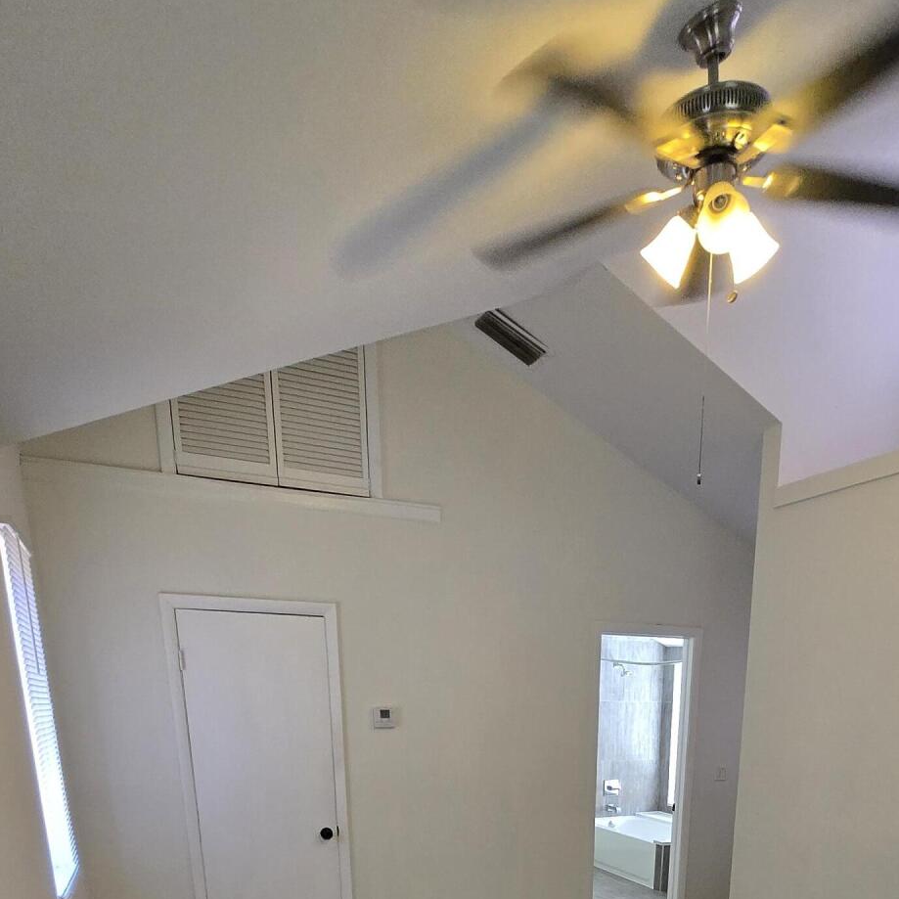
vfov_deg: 50.1
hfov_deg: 62.3
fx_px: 735
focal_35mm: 25
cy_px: 913
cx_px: 546
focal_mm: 1.7
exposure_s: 1/60
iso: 200
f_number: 2.2
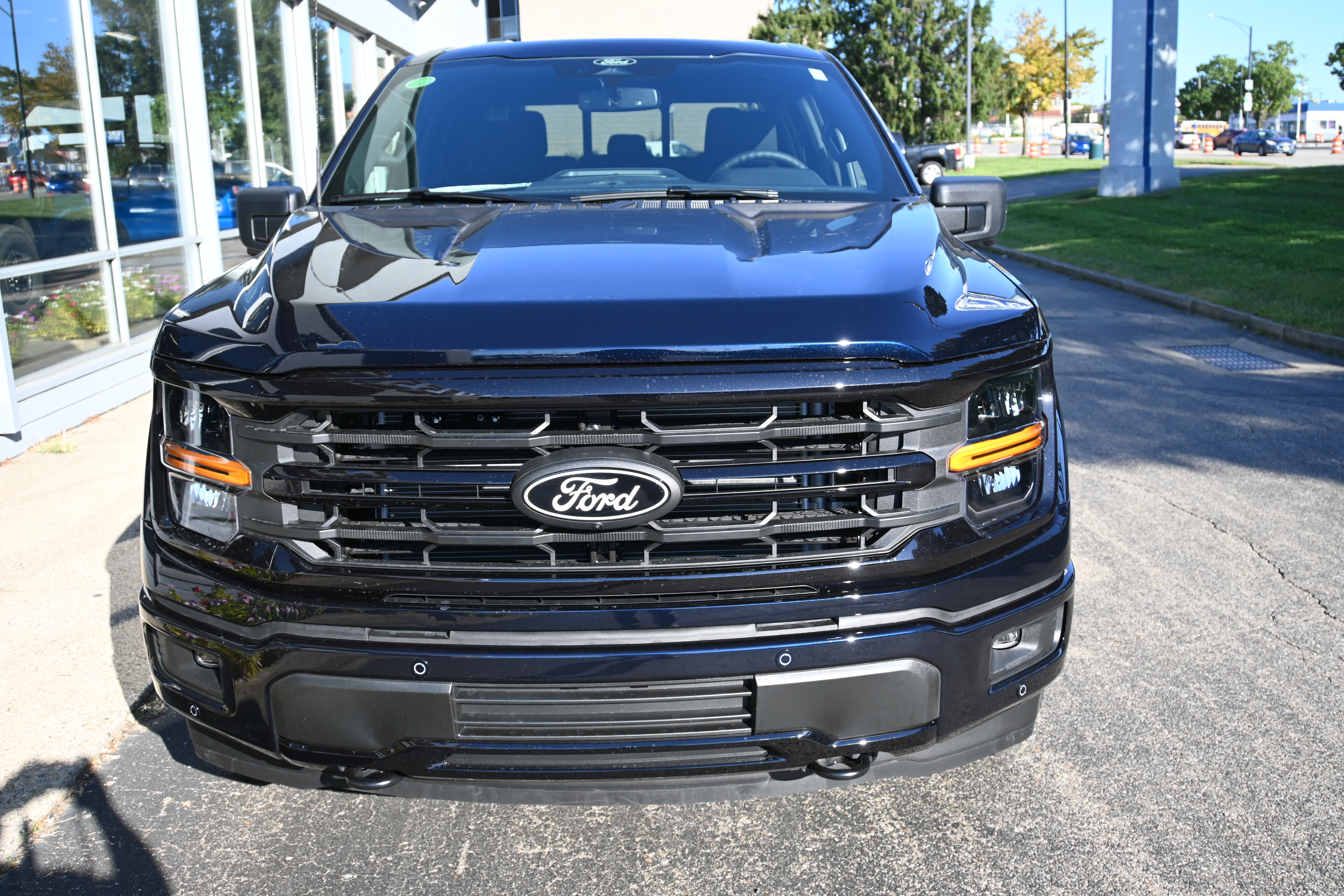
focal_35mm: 46
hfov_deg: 43.0
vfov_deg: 29.4
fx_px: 1708
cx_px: 672
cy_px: 448
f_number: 5.6
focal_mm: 30.5
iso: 100
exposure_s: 1/250
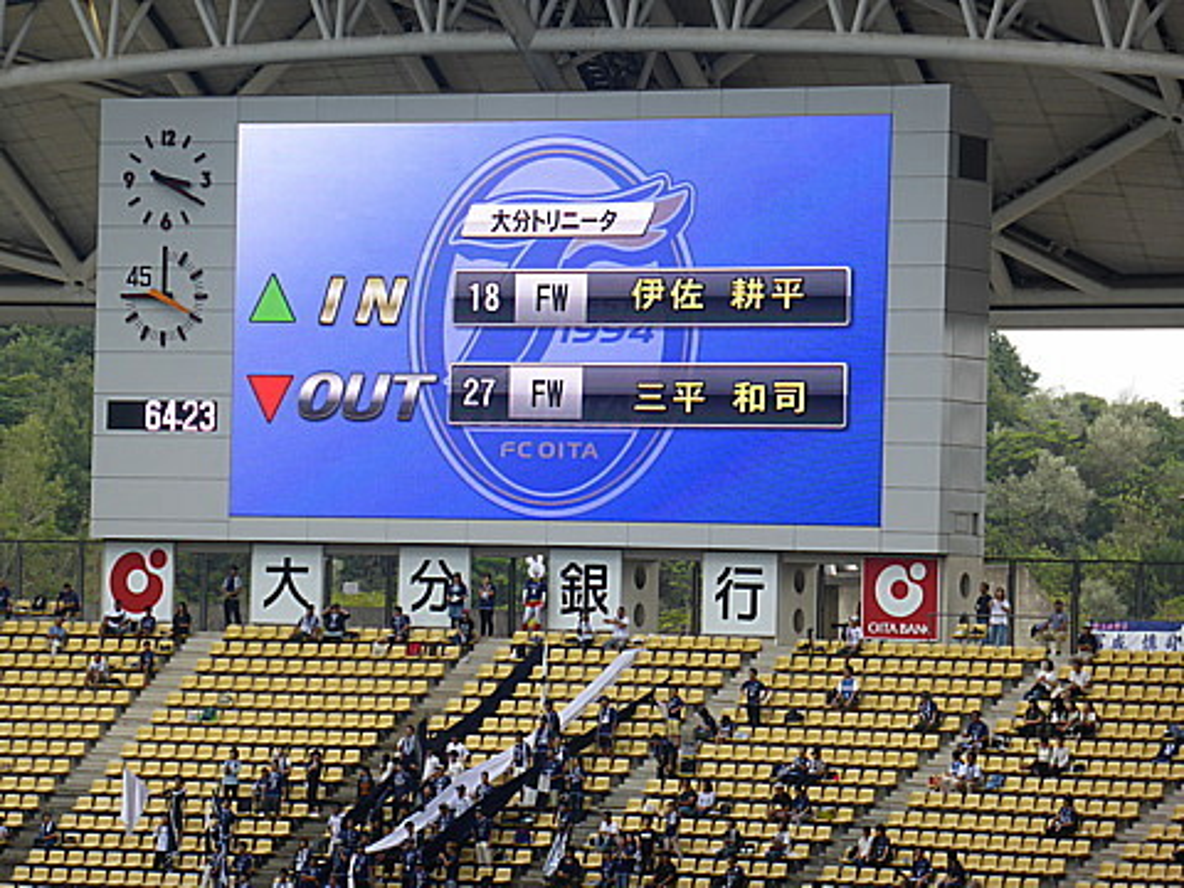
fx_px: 6807
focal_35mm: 199
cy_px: 444
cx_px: 592
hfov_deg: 9.9
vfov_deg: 7.5
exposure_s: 1/100
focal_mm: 35.6
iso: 100
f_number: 5.5
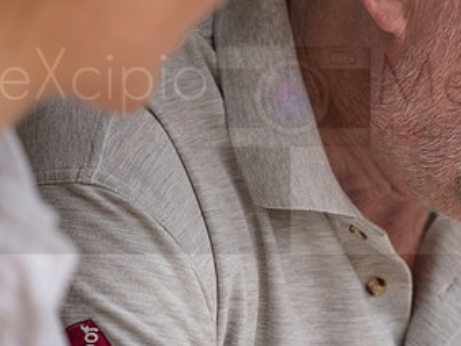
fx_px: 5289
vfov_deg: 3.7
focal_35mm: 397
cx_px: 292
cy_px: 94
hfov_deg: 5.0
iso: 100
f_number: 4.5
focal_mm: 200
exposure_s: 1/250
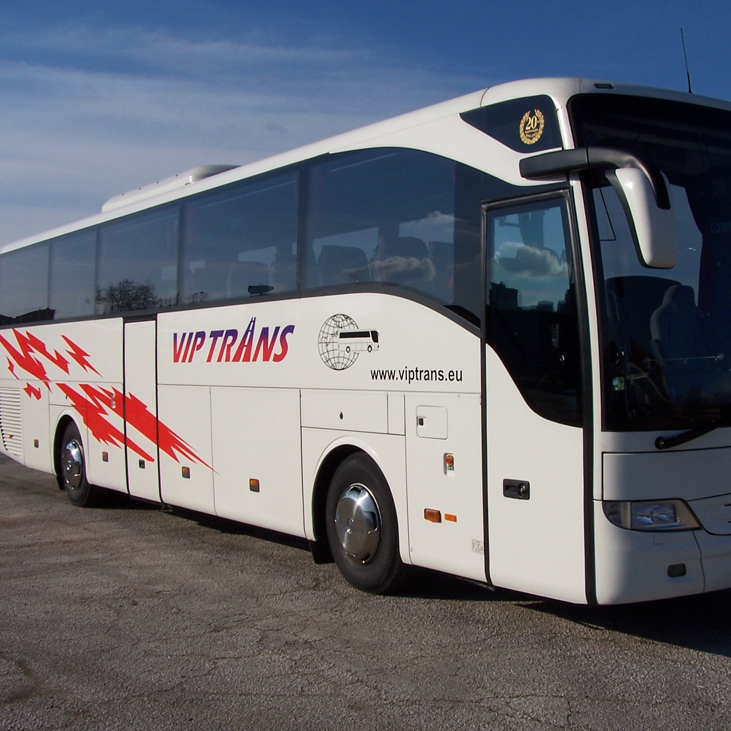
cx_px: 437
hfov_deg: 37.4
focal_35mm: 45
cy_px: 367
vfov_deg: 37.6
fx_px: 1075
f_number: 5.6
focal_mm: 6.3
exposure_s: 1/1000
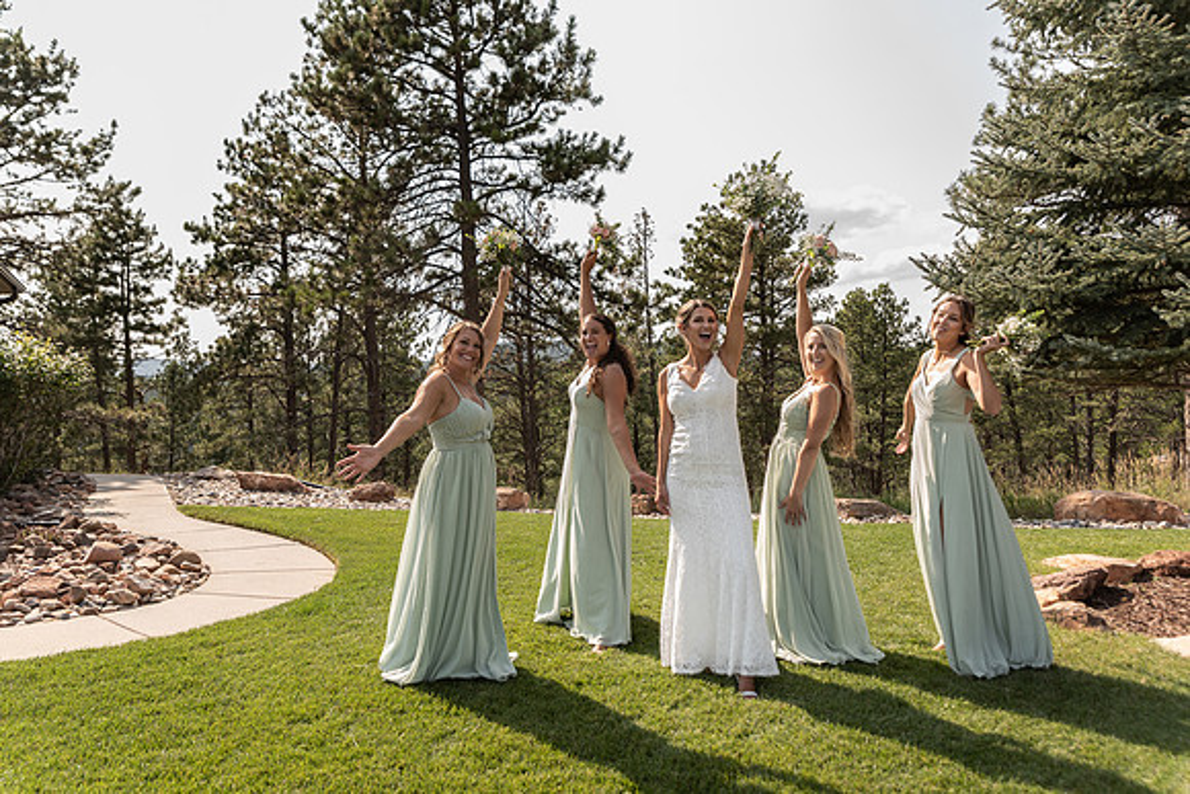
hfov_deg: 69.4
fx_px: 860
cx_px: 595
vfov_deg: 49.6
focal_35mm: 26
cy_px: 397
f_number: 4.5
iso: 80
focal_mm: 26
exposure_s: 1/160
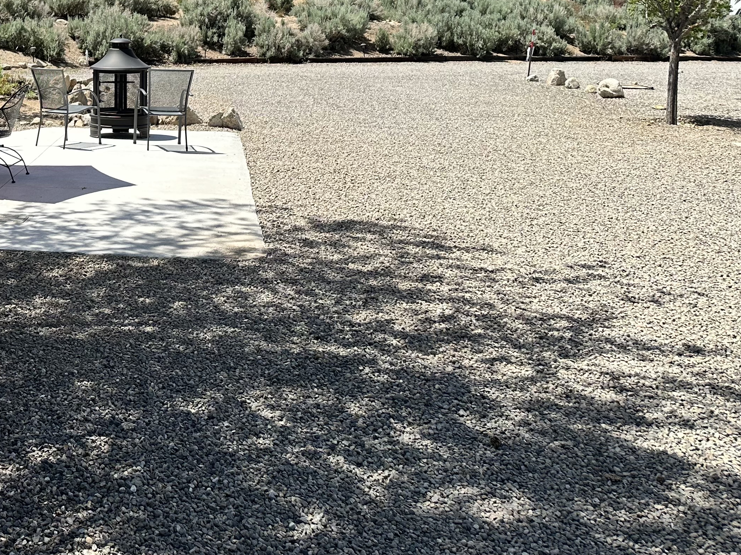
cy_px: 91
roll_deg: -0.9
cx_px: 75
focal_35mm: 46
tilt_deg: -4.1
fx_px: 985
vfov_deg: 30.5
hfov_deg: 38.4
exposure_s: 1/3597
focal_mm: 6.86
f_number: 1.78
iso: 80
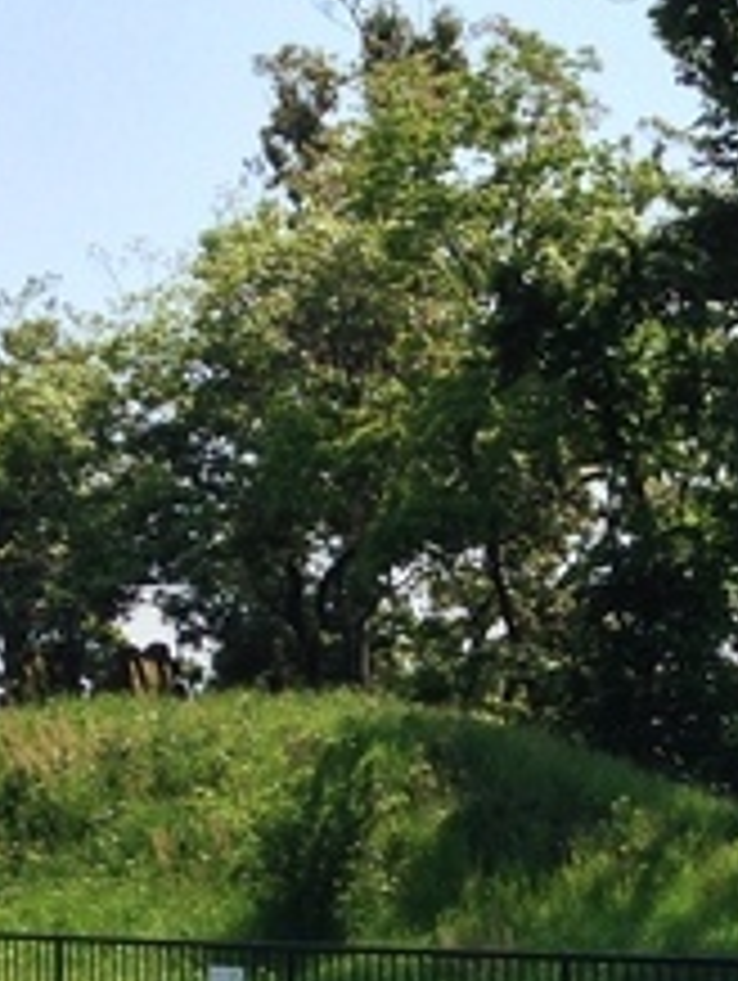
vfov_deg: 15.8
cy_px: 1076
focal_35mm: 121
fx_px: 3433
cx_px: 724
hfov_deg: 12.1
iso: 50
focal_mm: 4.13
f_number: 2.4
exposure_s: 1/1466
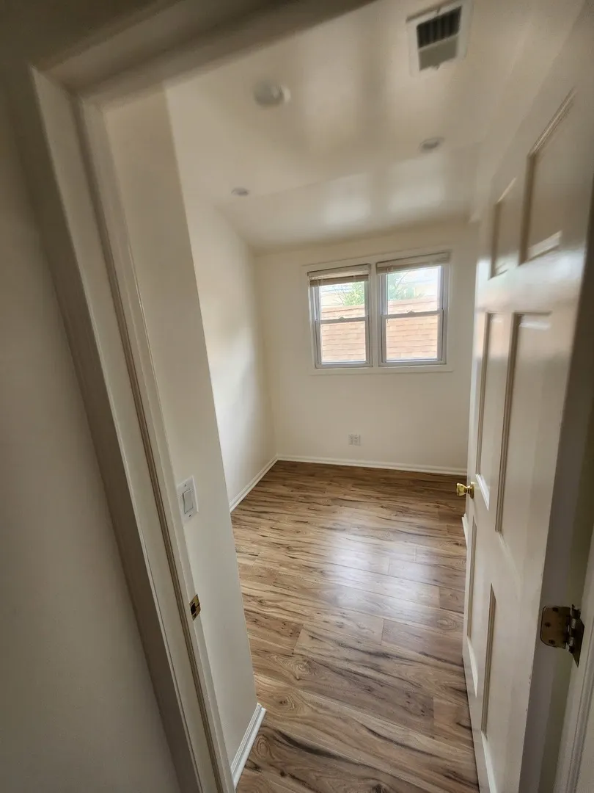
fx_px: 297
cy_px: 396
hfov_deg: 89.9
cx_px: 297
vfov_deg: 106.2
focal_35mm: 13
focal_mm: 2.2
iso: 100
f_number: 2.2
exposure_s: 1/60
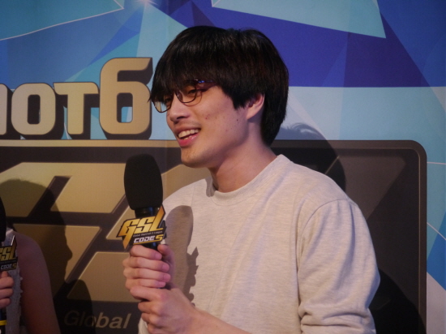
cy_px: 167
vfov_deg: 16.4
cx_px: 223
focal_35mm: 90
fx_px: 1159
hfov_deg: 21.8
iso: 1000
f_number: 4
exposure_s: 1/100
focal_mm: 45
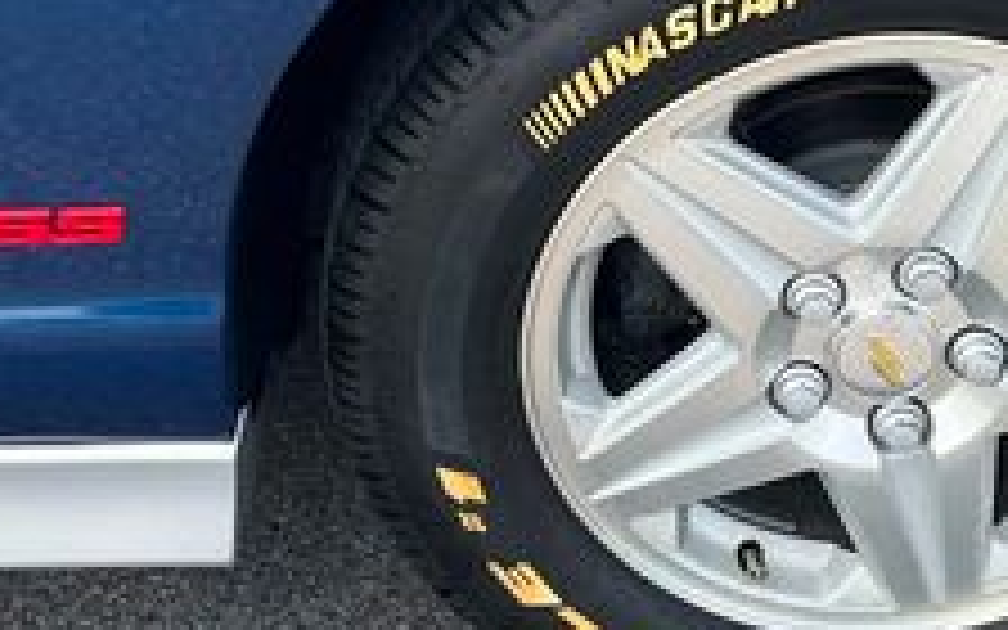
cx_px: 576
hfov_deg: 23.5
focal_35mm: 88
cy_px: 27
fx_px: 2417
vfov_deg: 14.6
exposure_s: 1/318
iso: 25
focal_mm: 3
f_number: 1.8
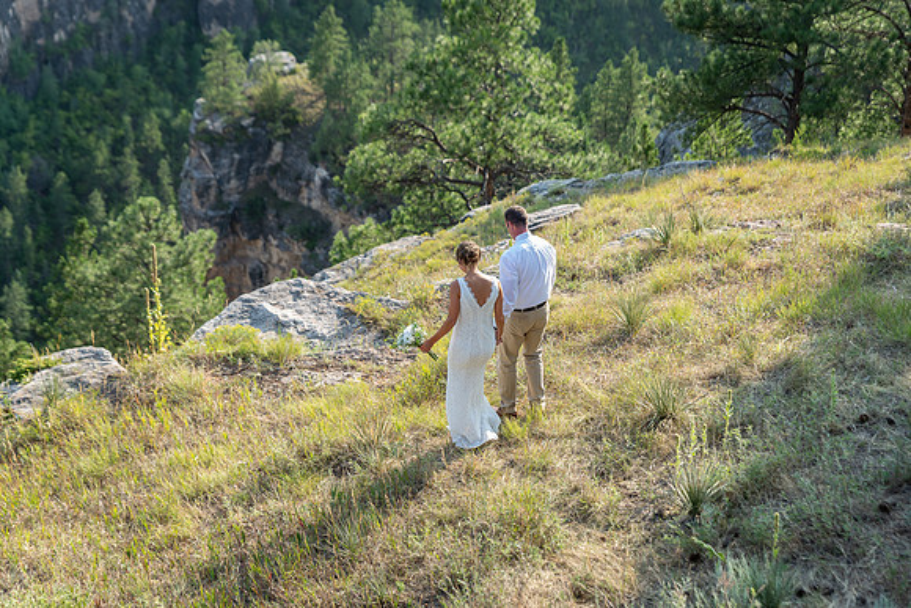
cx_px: 456
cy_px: 304
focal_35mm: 70
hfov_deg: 28.8
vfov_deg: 19.5
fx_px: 1772
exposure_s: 1/320
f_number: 3.5
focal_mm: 70
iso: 200
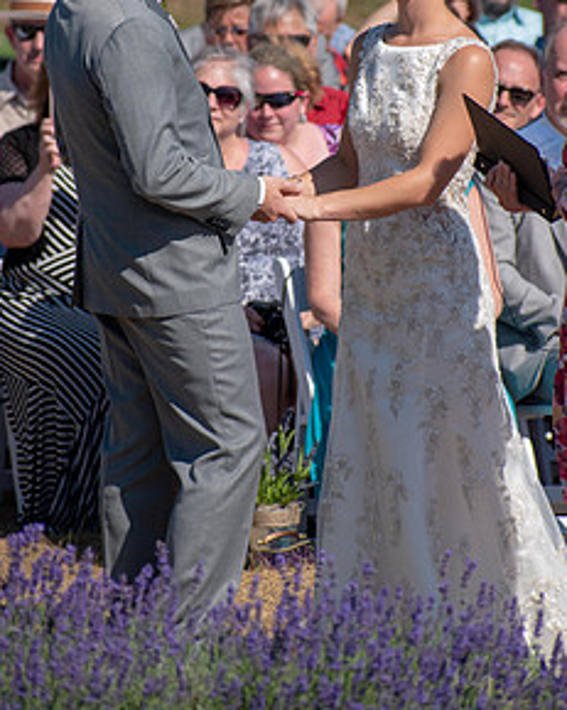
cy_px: 231
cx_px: 322
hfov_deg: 2.9
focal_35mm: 526
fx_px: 11039
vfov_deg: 3.7
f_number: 6
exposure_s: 1/2000
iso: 280
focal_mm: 240
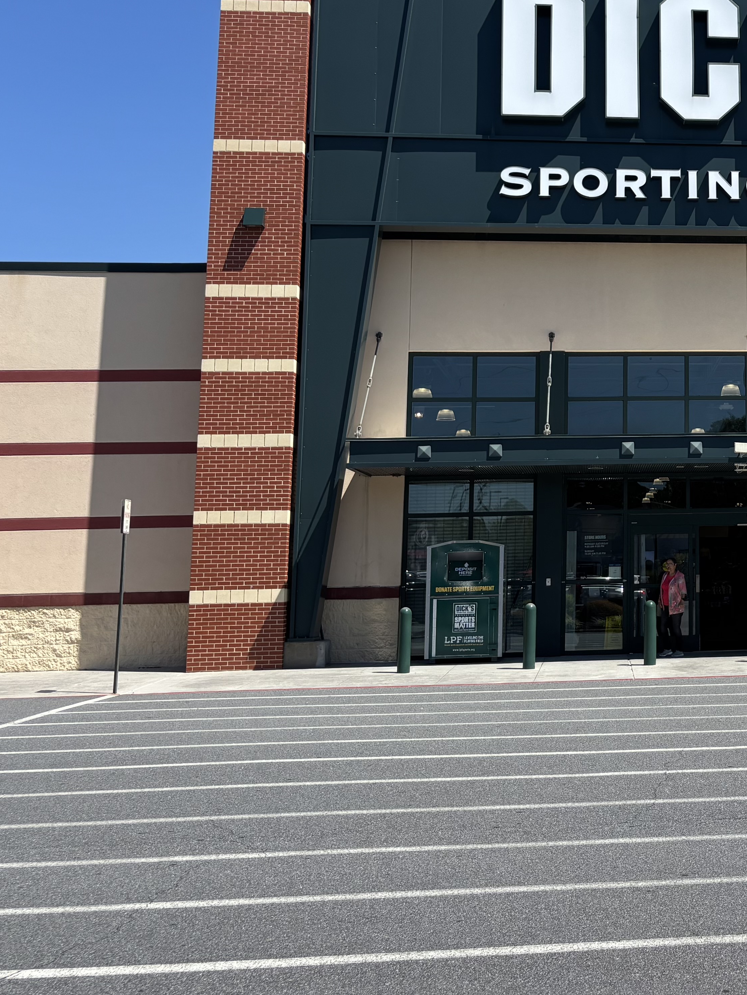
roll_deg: +1.0
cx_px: 751
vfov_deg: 37.7
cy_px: 320
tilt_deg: +9.7
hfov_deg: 27.4
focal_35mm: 50
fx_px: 1438
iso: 50
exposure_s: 1/3413
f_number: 1.6
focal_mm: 5.96
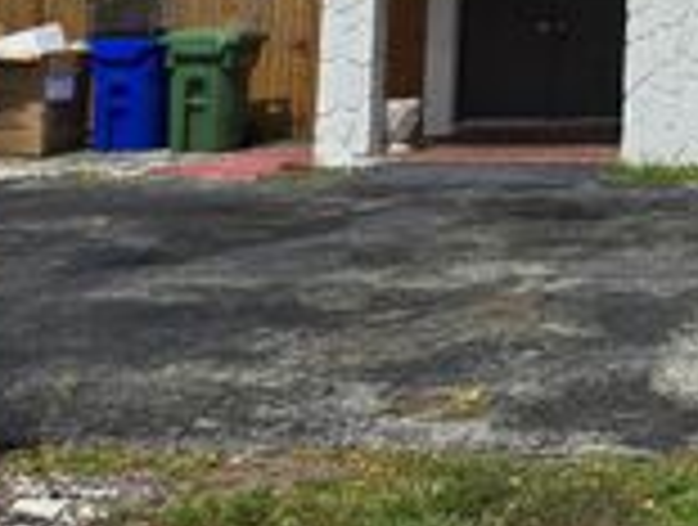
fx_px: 1496
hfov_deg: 21.7
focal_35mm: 74
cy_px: -160
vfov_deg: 18.6
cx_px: 1058
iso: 12
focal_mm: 6.3
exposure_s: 1/1593
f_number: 1.7
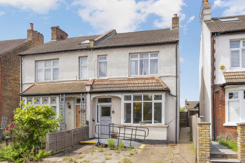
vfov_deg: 64.5
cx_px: 122
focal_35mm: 19
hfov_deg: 87.0
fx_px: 129
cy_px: 82
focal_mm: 19
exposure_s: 1/250
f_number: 8
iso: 200
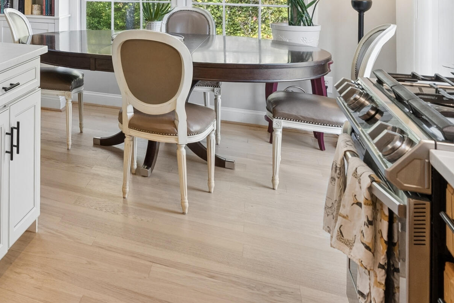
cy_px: -11
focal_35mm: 40
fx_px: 505
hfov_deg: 38.4
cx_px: -67
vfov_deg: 30.7
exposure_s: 1/30
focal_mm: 16
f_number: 7.1
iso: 640
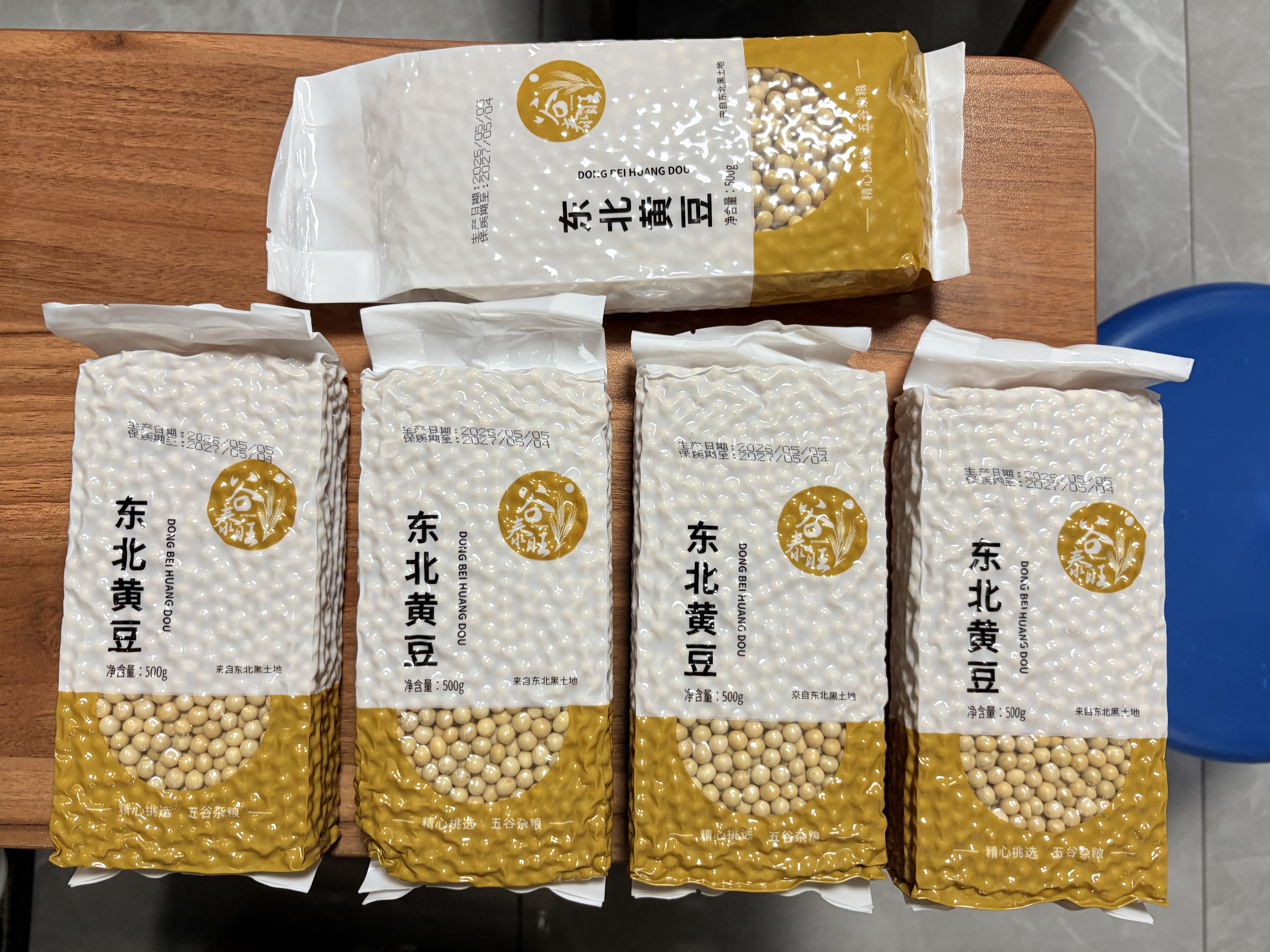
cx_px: 635
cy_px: 476
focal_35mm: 26
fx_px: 954
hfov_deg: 67.3
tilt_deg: -86.2
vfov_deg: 53.1
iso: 160
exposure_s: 1/50
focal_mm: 5.96
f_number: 1.6
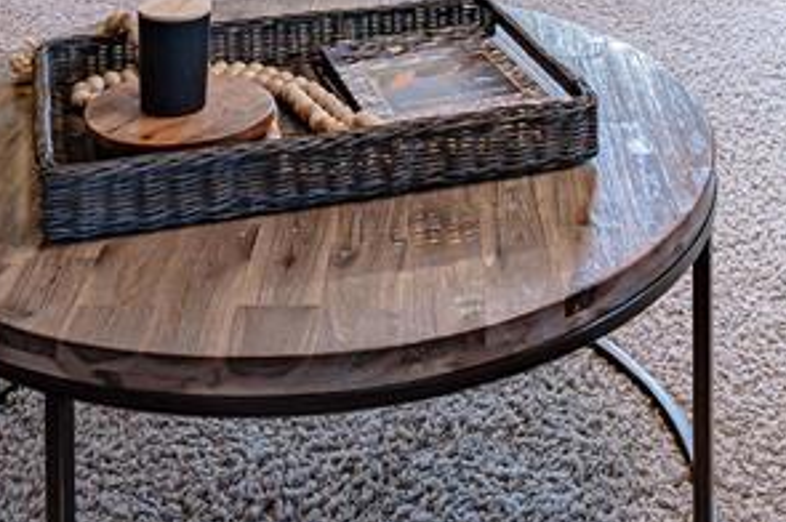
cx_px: 477
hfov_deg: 33.8
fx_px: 1287
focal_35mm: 59
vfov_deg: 18.0
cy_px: -433
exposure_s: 1/250
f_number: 5
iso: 640
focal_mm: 16
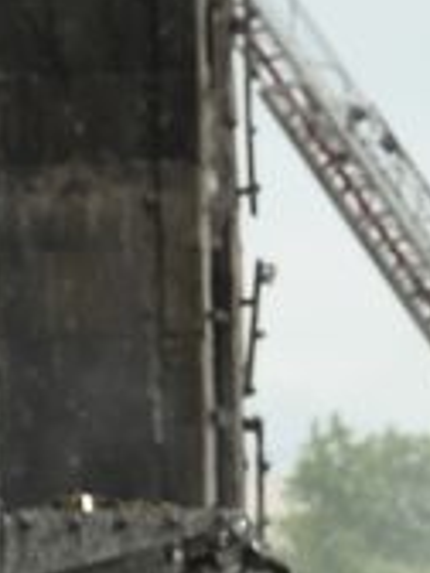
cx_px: 986
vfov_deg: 2.5
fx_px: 13283
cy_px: 720
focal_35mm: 802
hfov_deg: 1.8
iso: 400
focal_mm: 200
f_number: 8
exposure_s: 1/320
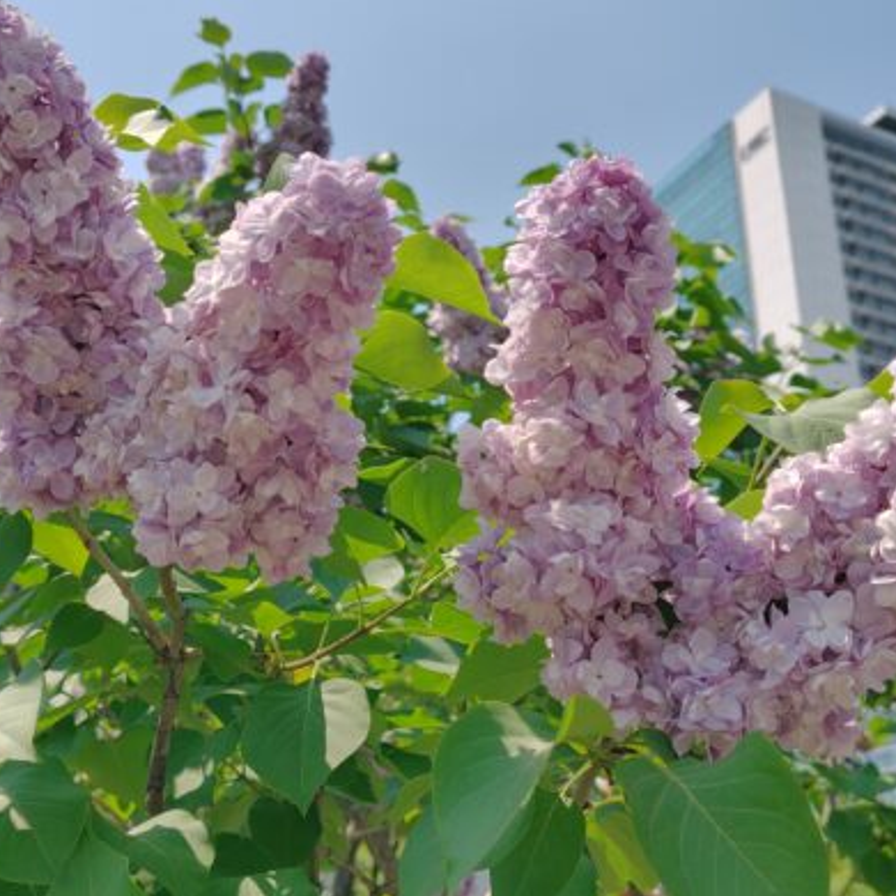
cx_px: 470
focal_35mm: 40
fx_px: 1171
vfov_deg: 41.8
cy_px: 412
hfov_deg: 41.8
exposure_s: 1/1774
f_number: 1.88
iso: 50
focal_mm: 5.56
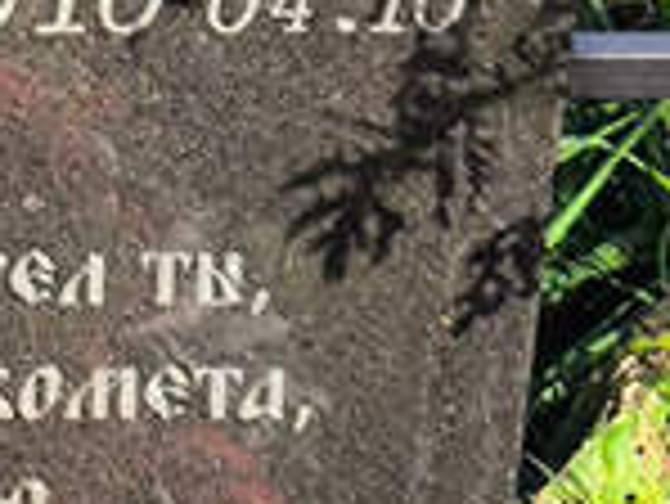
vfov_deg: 5.4
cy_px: -495
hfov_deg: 7.2
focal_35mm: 269
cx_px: -402
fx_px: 5211
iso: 50
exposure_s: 1/601
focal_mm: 4.71
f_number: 1.7
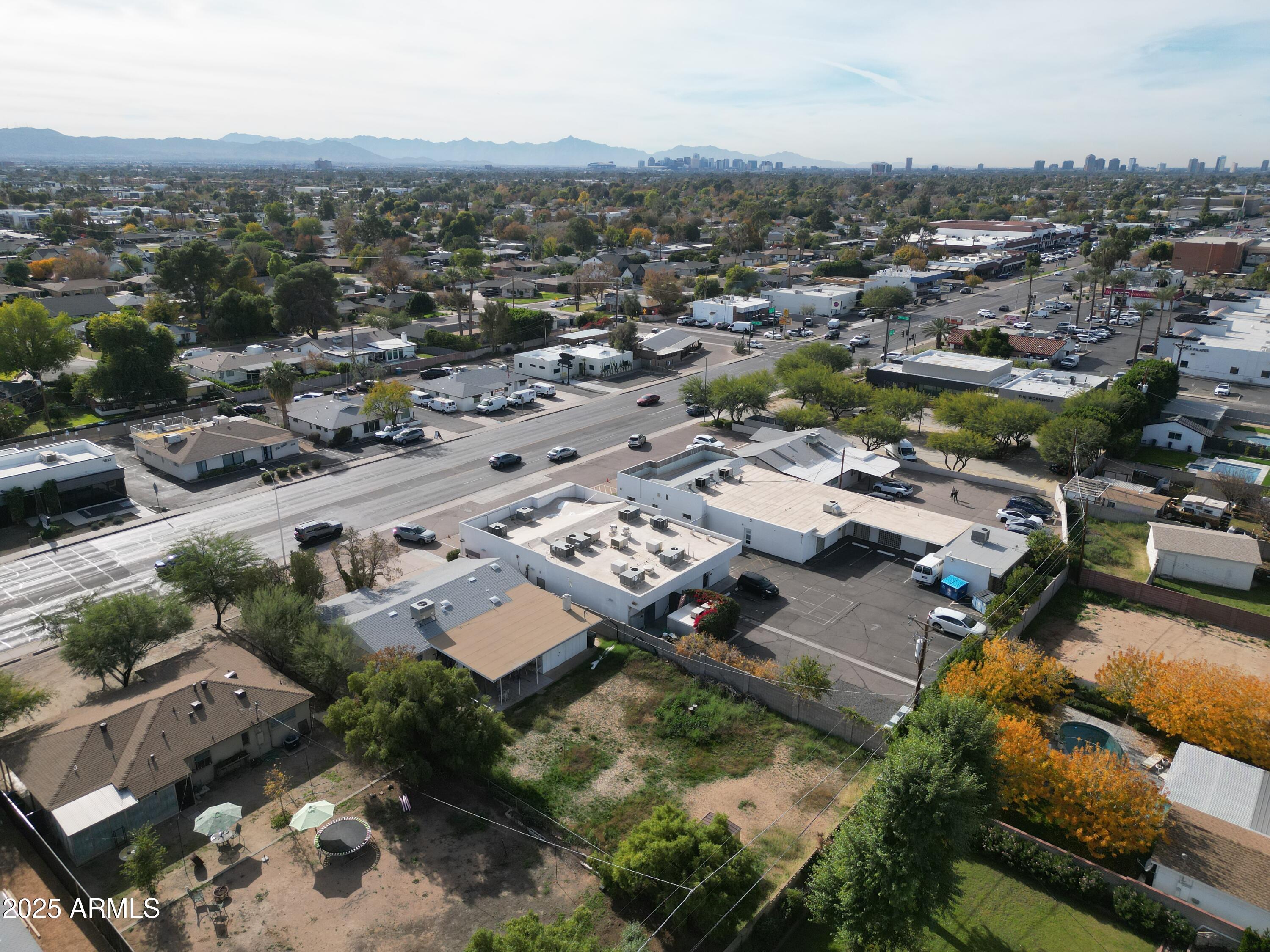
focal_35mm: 24
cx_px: 635
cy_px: 476
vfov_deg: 56.8
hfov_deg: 71.6
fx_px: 881
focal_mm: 6.72
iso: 150
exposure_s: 1/4000
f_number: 1.7
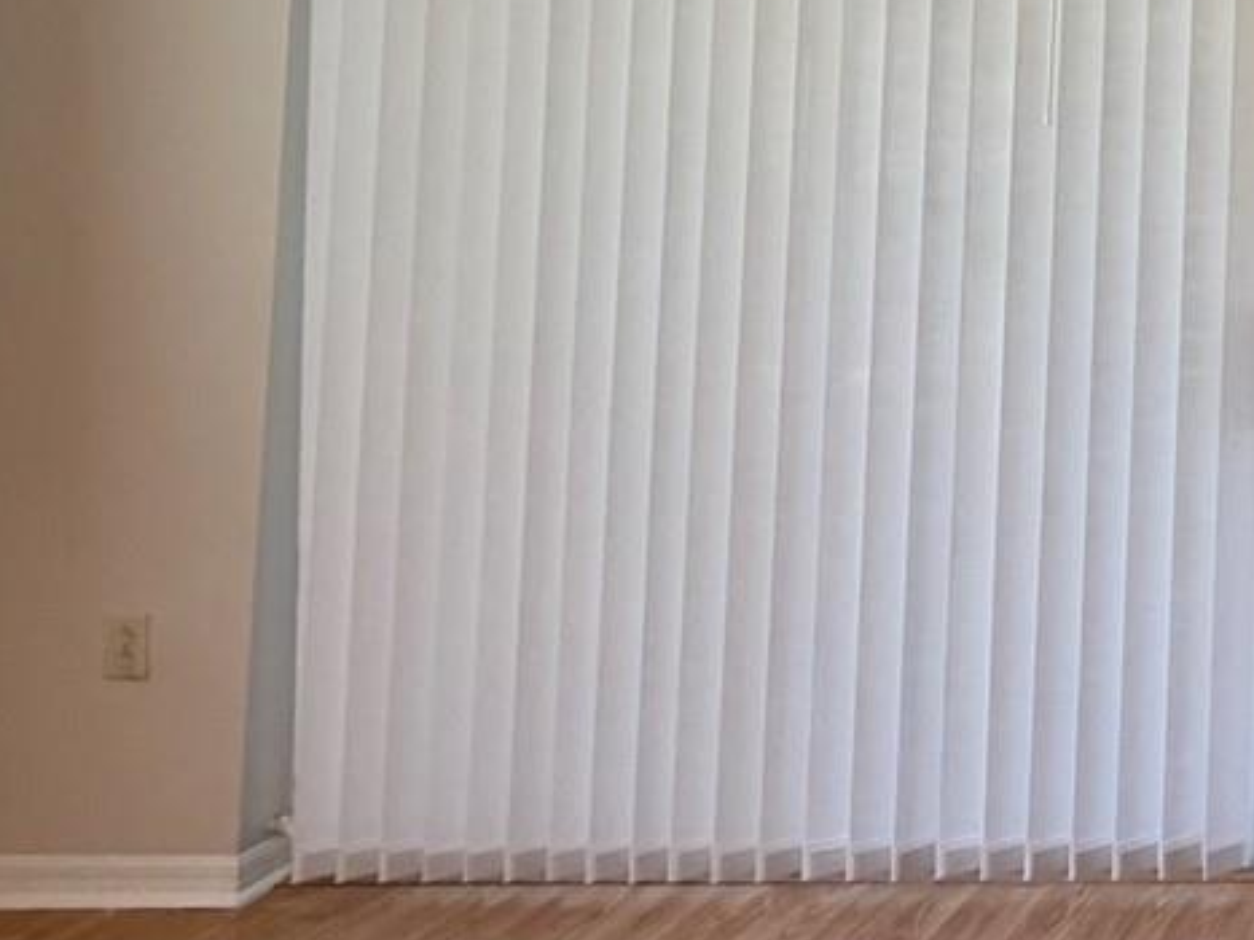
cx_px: 1864
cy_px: 21
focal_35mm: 48
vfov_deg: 28.6
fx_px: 1738
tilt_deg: +2.3
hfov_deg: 27.7
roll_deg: -1.4
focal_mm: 2.22
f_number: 2.2
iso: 200
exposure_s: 1/120
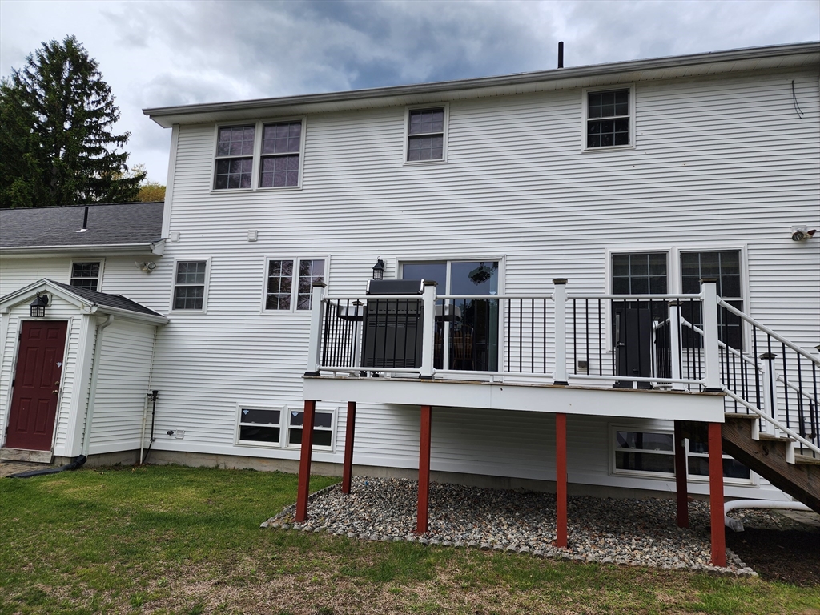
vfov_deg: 58.9
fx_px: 545
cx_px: 410
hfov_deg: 73.9
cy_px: 308
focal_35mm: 23
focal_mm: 6.4
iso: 12
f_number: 1.8
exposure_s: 1/1011
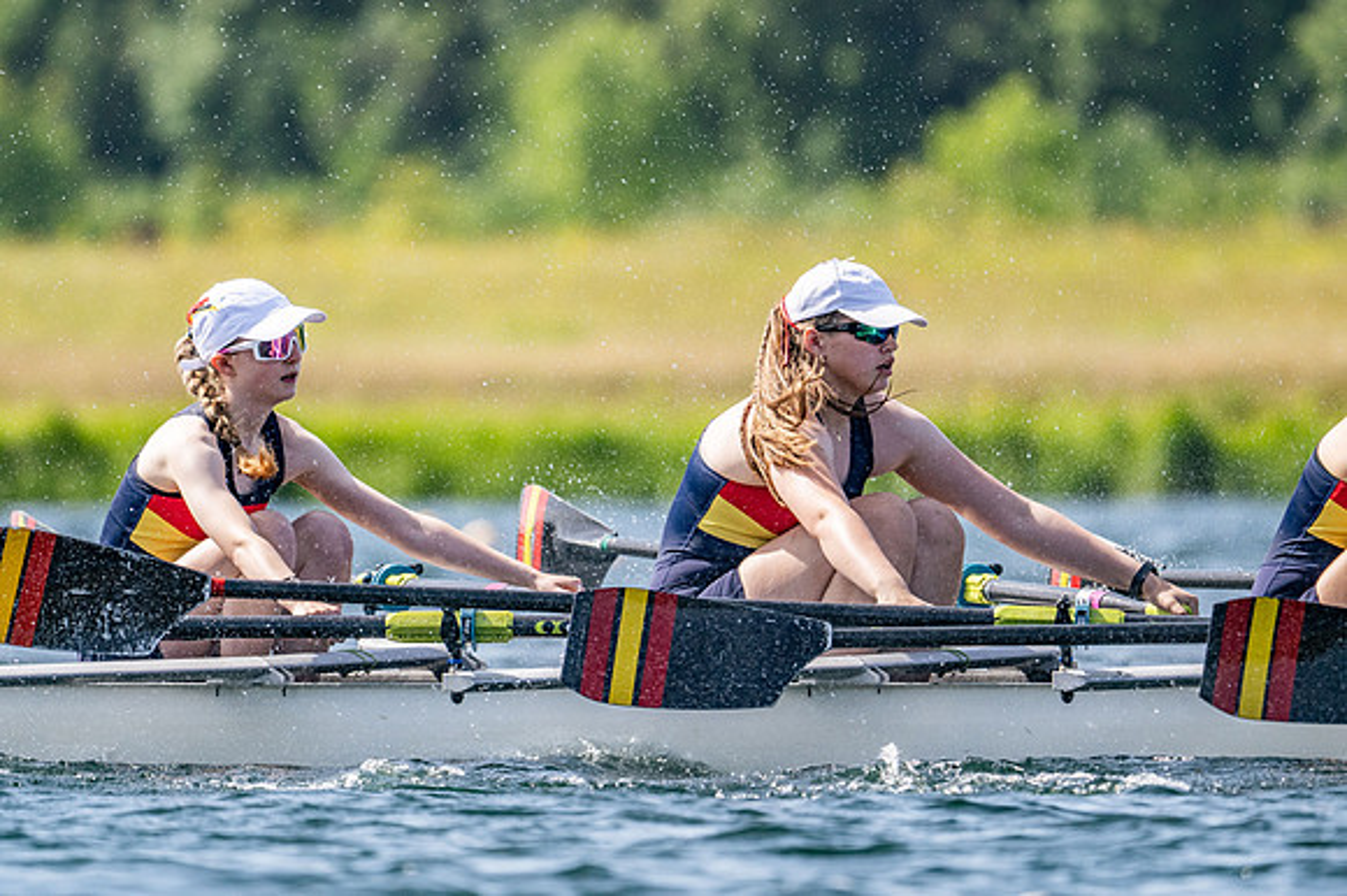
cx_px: 674
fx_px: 22436
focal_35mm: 600
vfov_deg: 2.3
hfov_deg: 3.4
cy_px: 448
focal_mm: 400
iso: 280
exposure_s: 1/2500
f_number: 4.5
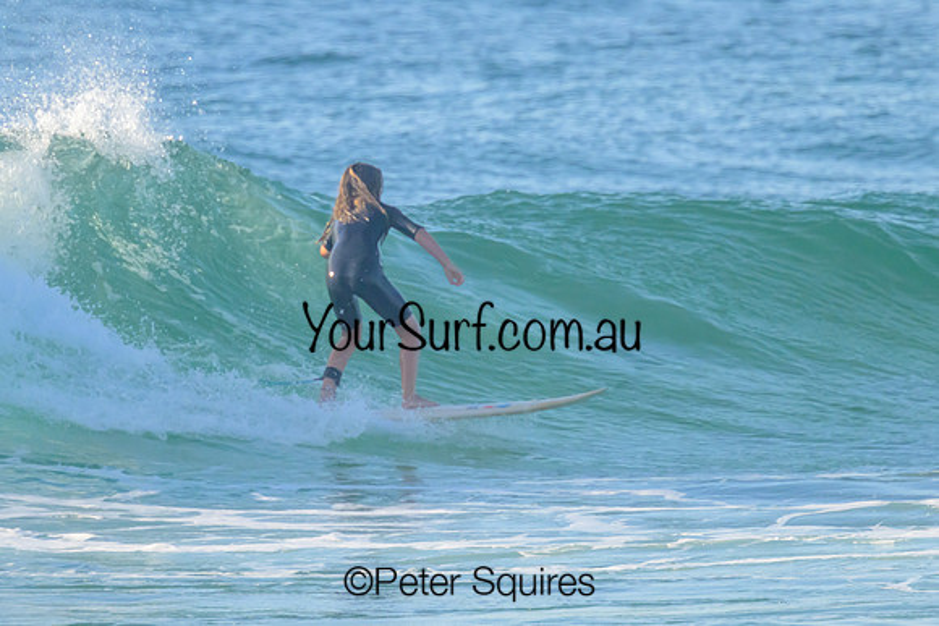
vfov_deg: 1.3
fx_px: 26937
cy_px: 265
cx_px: 416
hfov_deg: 2.0
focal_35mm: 1033
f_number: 11
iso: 2000
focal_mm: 800
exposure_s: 1/2000
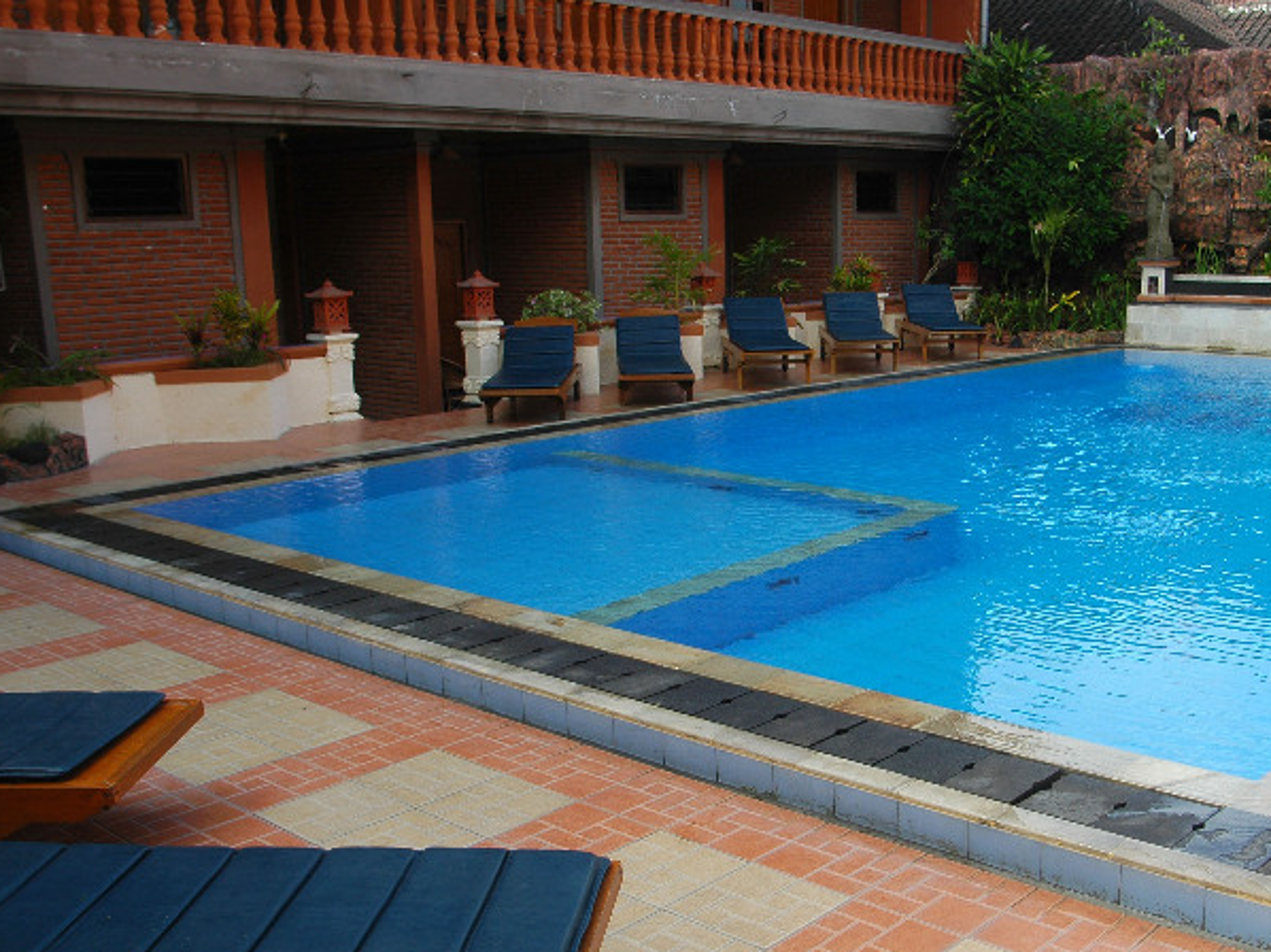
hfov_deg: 50.2
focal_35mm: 37
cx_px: 774
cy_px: 563
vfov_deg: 38.9
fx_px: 1345
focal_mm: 19
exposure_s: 1/200
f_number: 8
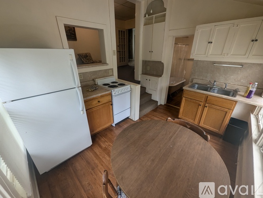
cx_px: 132
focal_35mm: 13
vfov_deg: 90.1
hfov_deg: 106.1
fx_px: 99
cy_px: 99
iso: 48
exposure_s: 1/48.5
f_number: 2.2
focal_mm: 1.95
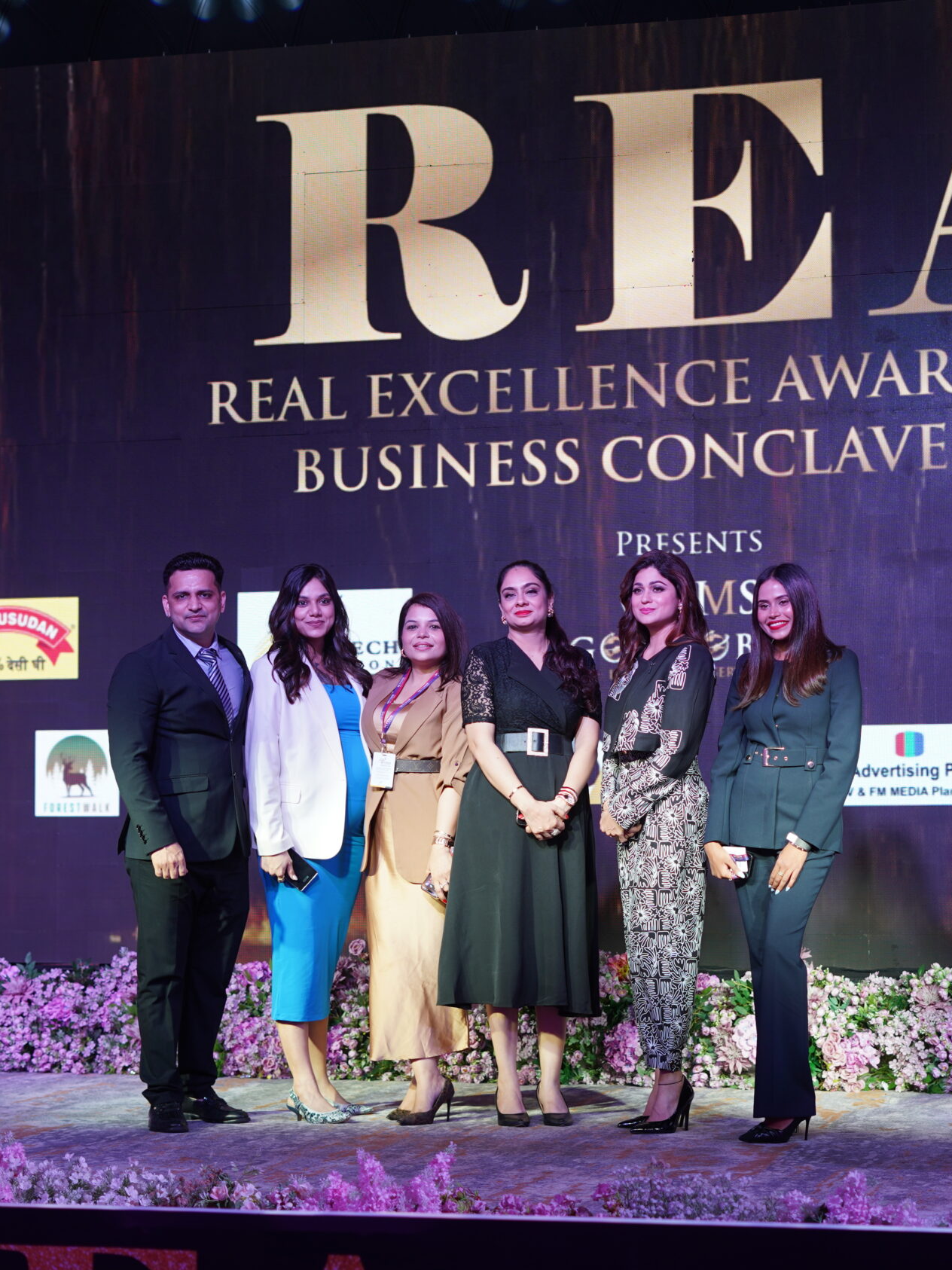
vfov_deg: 26.7
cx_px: 614
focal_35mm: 73
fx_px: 2678
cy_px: 631
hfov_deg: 20.1
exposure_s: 1/80
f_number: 2.5
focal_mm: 50
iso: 100
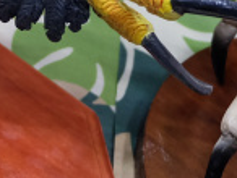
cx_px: 21
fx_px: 1084
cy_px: -87
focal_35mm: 158
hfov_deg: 12.4
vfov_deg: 9.2
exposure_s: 1/125
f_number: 3.8
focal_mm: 20.1
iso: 2000
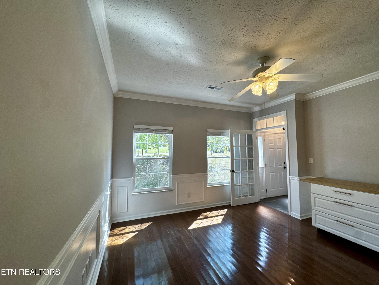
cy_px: 142
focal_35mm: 14
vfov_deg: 85.7
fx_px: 153
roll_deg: +0.4
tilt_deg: +2.6
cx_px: 190
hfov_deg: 102.1
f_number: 2.2
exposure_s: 1/120
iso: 64
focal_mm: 2.22
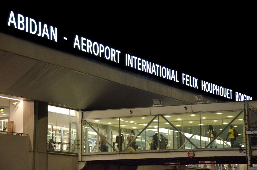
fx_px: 801
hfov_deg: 18.2
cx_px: 128
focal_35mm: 112
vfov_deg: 12.1
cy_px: 85
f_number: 5
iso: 3200
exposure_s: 1/40
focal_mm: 75
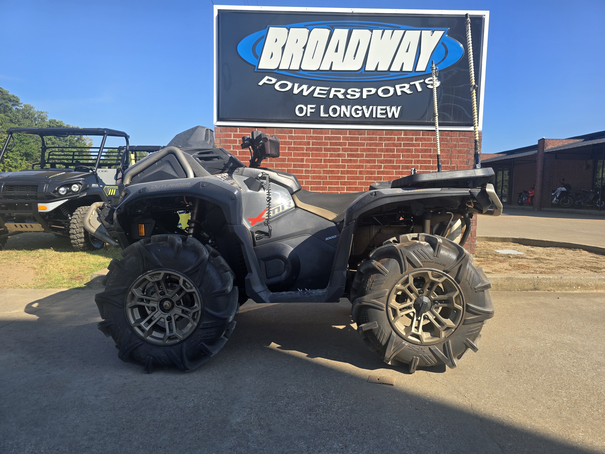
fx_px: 402
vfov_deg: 58.9
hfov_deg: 73.9
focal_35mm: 23
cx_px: 302
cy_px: 227
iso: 12
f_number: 1.7
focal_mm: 6.3
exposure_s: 1/471
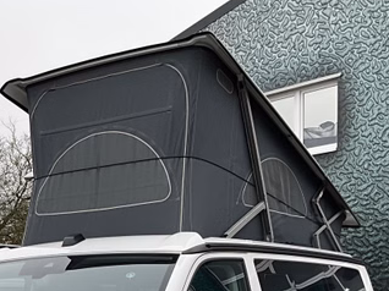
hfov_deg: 26.0
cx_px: 57
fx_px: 820
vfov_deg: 18.9
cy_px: 358
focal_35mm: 73
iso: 20
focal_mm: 3
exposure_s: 1/165
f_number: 1.8
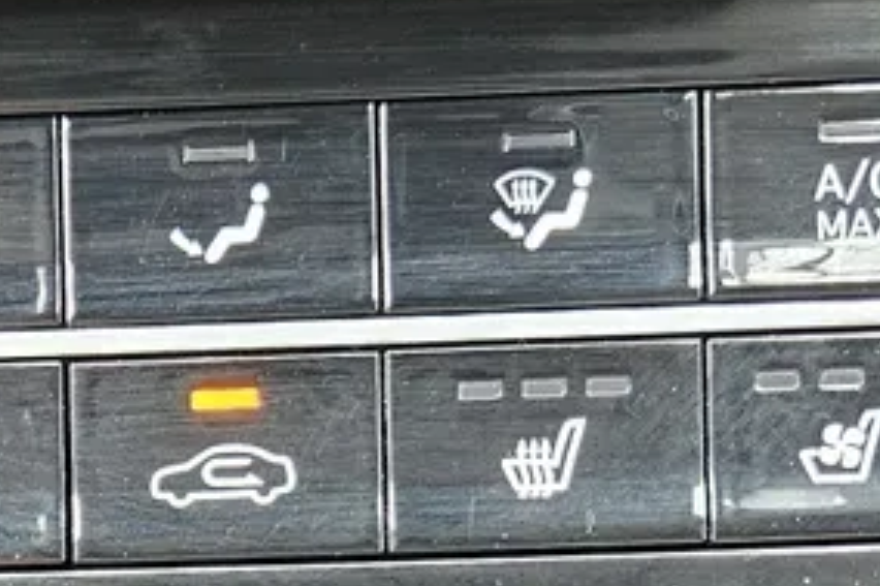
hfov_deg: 19.9
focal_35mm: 101
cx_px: 127
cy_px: 1101
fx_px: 2467
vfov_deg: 12.3
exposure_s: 1/40
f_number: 1.8
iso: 500
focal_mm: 5.4
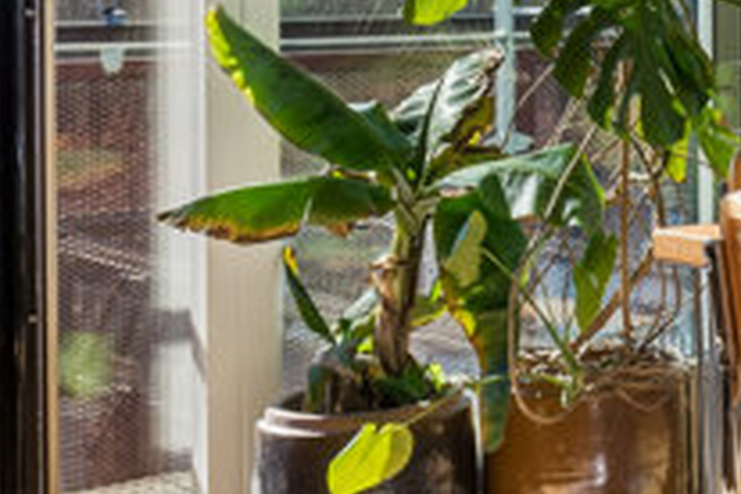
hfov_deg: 18.3
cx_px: 1314
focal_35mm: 89
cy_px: -9
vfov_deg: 15.1
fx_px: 1832
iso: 160
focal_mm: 23
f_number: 9
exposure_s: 1/100
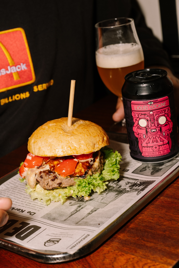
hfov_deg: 18.2
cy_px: 134
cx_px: 90
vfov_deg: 27.0
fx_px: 559
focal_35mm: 75
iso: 125
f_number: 6.4
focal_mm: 50
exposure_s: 1/125
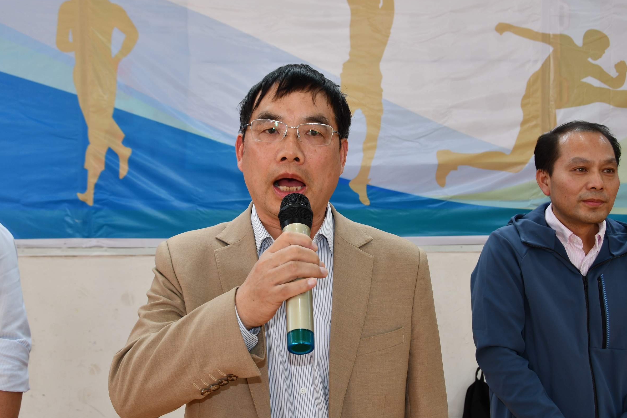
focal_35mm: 41
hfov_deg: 47.4
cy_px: 208
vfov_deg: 32.6
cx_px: 320
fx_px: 714
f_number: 7.1
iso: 250
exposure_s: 1/30
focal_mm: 26
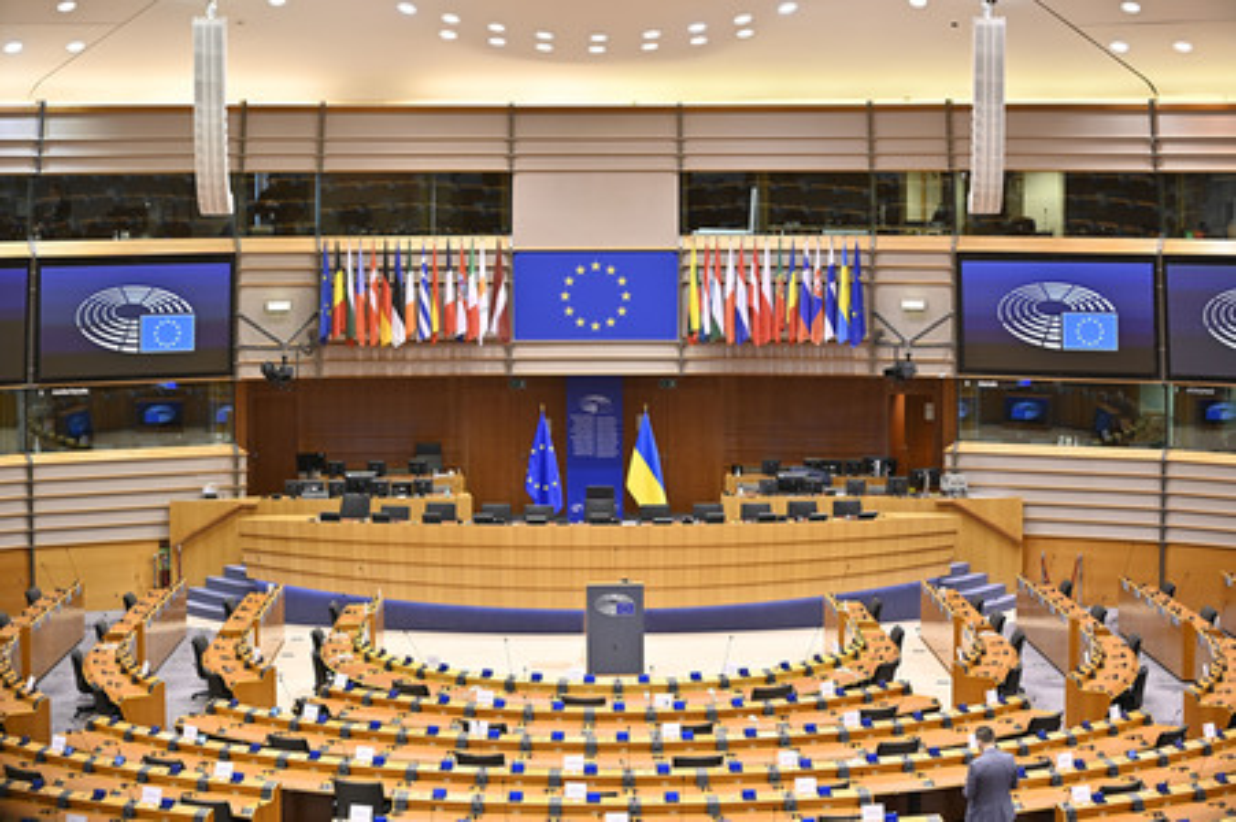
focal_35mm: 70
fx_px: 2402
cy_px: 411
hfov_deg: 28.9
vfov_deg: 19.4
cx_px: 618
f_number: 2.8
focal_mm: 70
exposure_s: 1/200
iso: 800
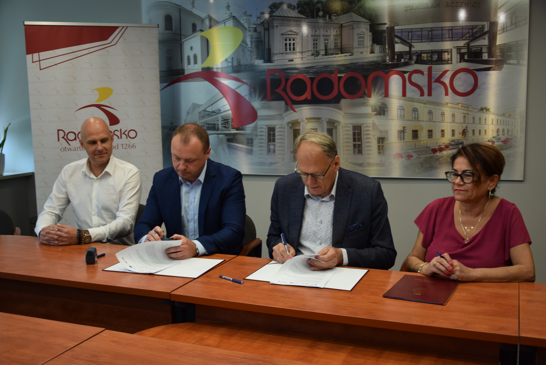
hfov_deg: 49.5
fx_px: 592
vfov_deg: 34.2
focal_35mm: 39
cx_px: 273
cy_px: 182
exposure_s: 1/60
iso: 500
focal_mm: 26
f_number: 4
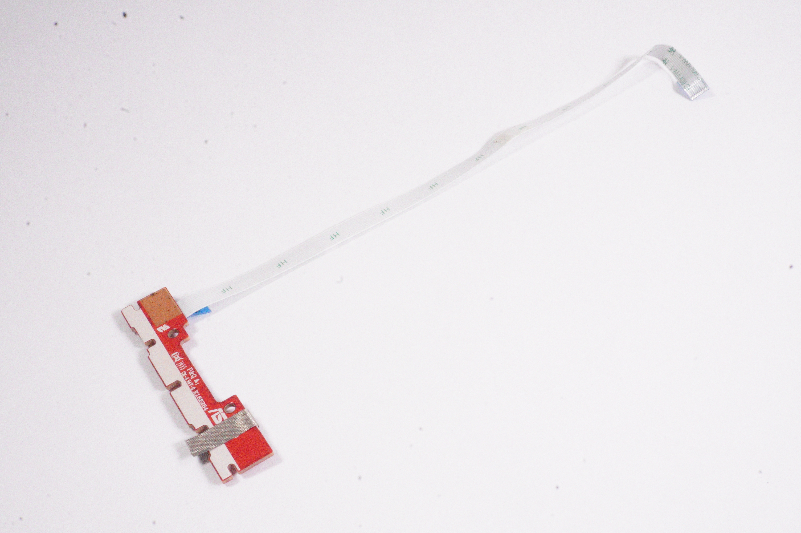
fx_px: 1067
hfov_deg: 41.1
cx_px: 400
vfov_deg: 28.0
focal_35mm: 48
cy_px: 266
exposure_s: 1/160
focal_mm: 32
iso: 12800
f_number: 32
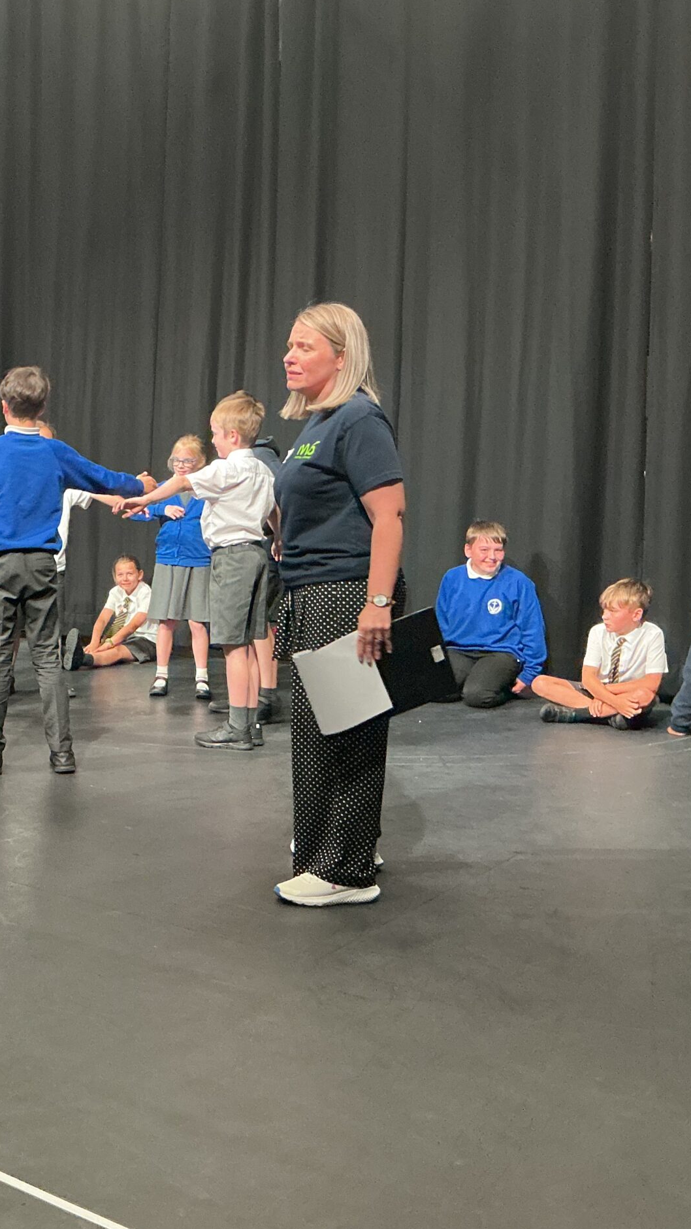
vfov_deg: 47.4
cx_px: -44
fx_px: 1401
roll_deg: +0.3
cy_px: 619
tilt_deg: -6.7
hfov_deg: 25.9
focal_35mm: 43
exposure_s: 1/50
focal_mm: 3
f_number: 1.8
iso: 200
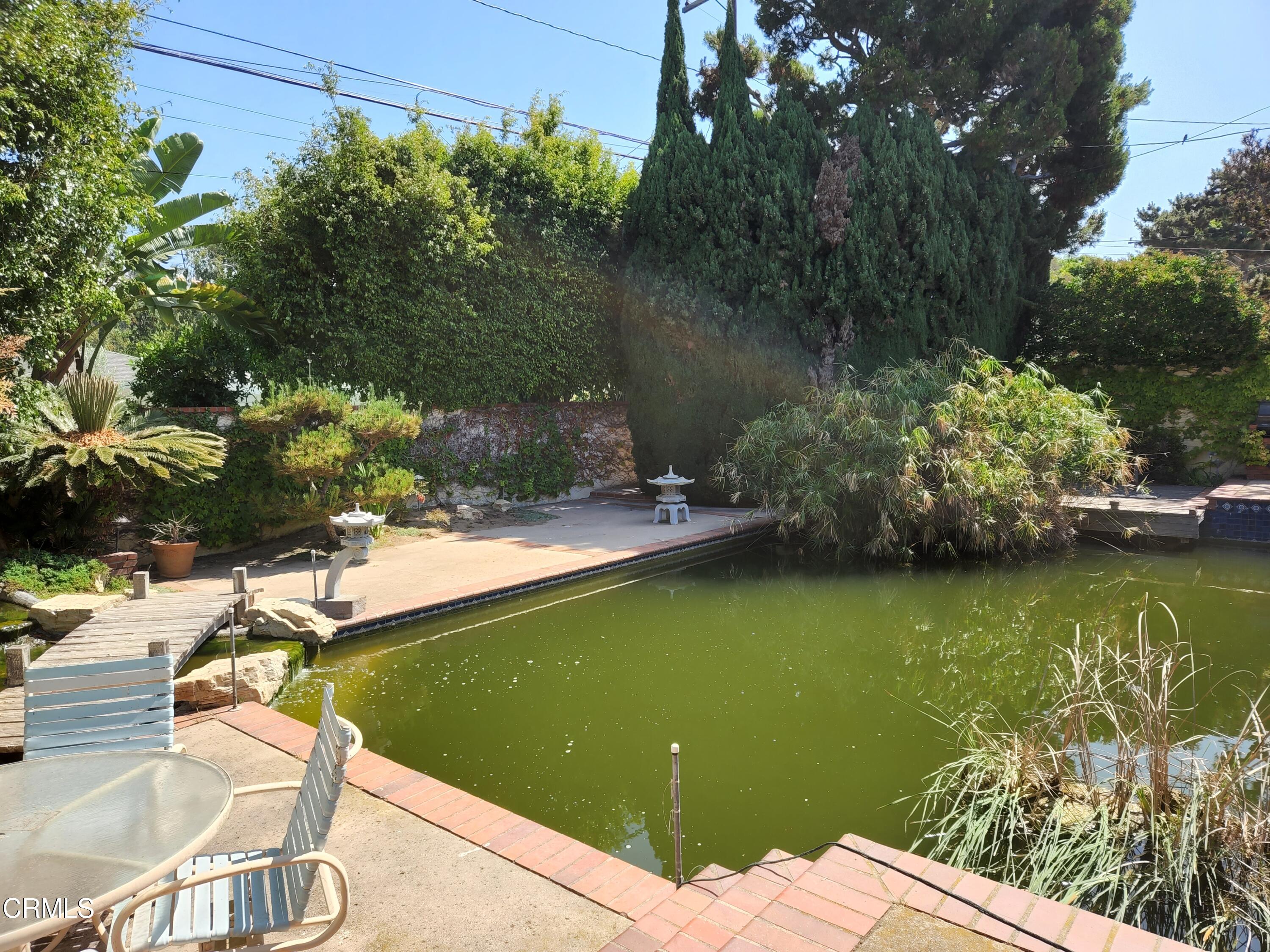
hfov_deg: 73.9
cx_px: 635
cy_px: 476
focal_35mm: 23
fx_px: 844
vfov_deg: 58.9
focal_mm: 5.4
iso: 20
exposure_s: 1/779
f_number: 1.8
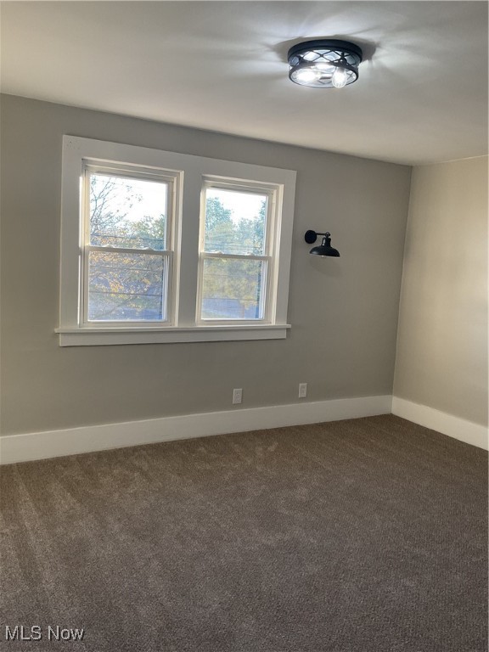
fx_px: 546
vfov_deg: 61.7
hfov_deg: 48.2
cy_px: 326
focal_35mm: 29
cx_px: 244
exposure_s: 1/120
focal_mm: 3
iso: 64
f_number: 1.8
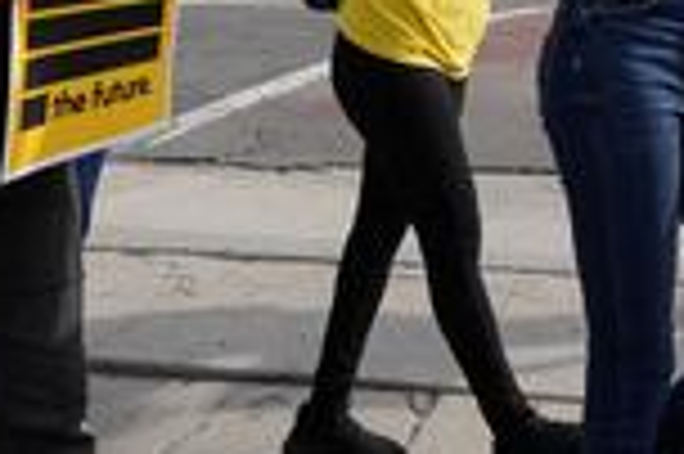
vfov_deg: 20.5
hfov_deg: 35.2
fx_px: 1025
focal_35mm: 54
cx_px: 585
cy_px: -267
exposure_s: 1/1000
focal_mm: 16
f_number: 5.6
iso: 250
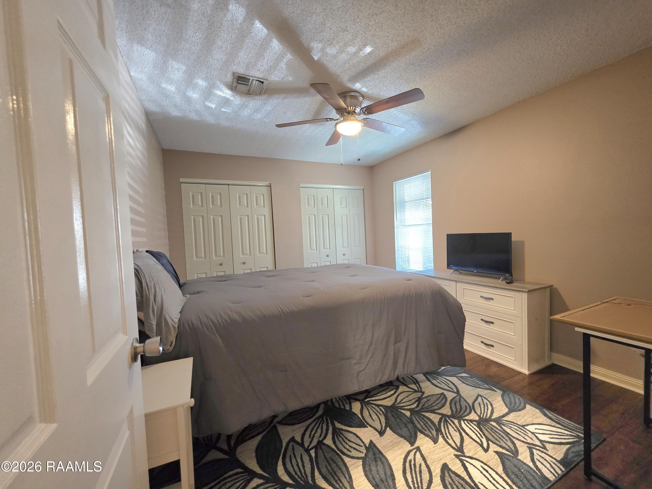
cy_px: 244
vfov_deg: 89.9
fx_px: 245
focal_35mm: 13
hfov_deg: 106.2
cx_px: 326
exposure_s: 1/60.2
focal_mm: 2.2
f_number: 1.9
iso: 500
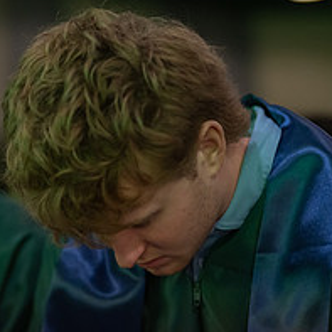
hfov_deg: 12.8
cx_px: 108
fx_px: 1476
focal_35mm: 136
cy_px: 276
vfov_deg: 12.8
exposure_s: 1/400
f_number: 1.2
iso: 1000
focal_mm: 50
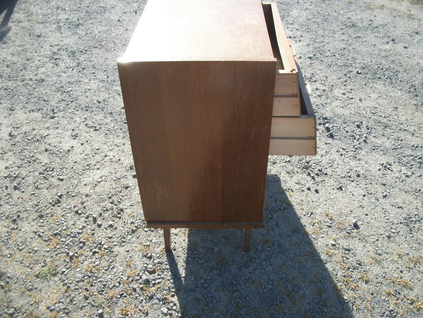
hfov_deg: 56.8
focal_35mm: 32
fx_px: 391
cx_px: 212
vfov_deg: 44.2
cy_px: 159
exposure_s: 1/80
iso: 80
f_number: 8.8
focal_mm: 5.7
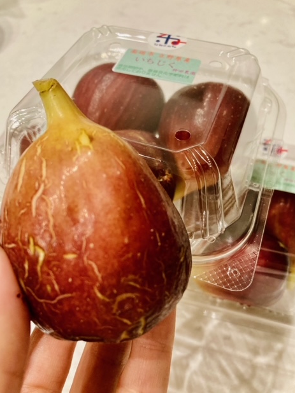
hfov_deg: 48.2
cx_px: 145
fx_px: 330
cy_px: 200
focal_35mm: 29
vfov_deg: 61.7
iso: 200
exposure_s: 1/60
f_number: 1.8
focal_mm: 3.99
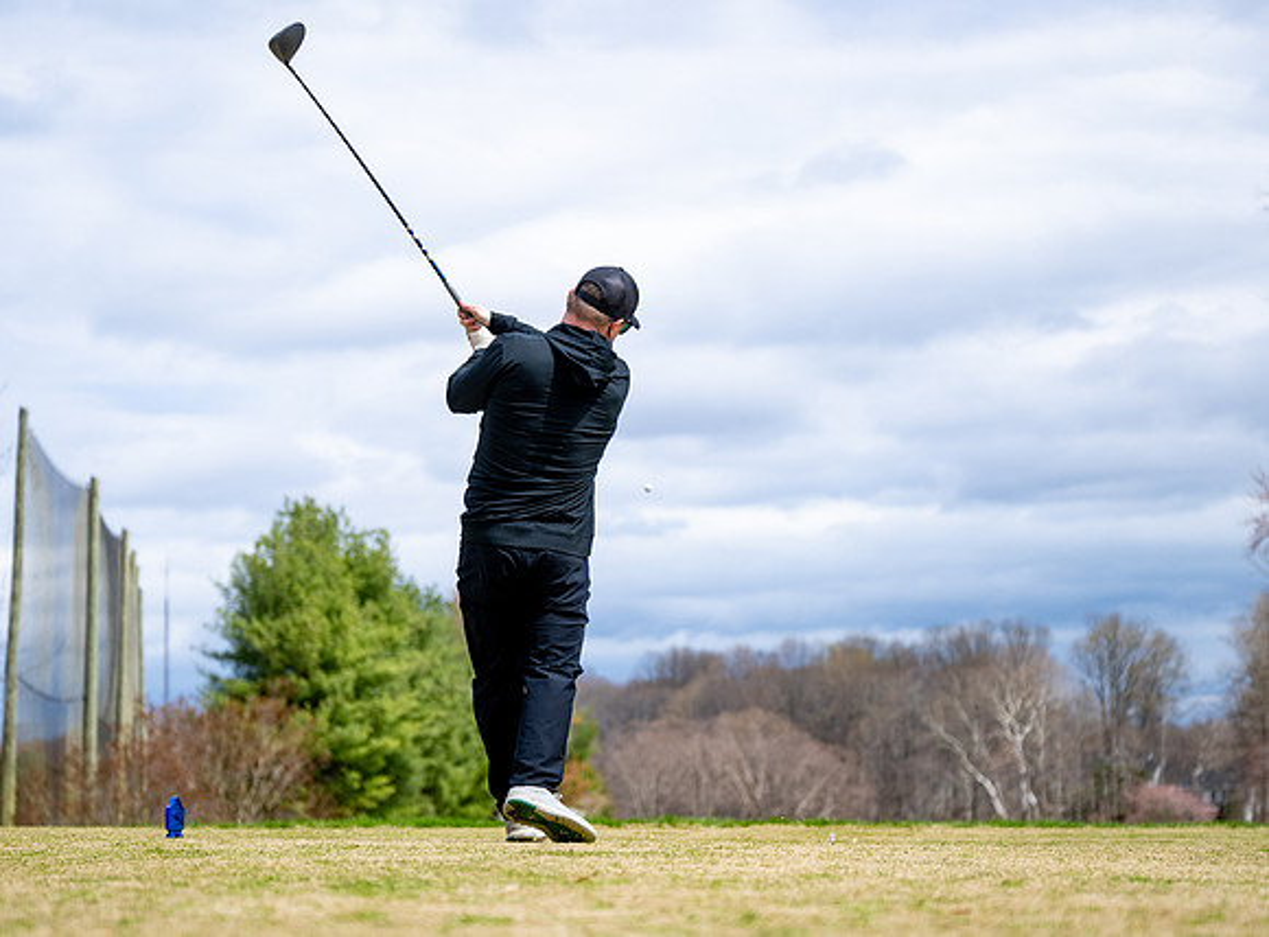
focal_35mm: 82
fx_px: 2977
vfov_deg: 17.9
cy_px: 575
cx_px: 589
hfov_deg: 24.1
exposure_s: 1/5000
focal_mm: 57
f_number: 2.8
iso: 360
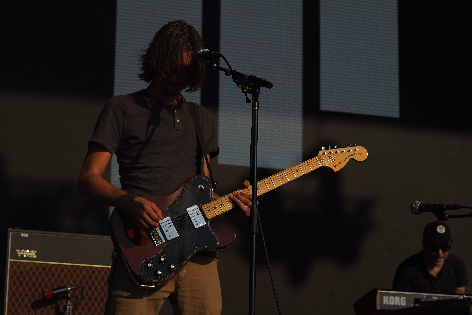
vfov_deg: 11.9
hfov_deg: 17.8
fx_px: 1508
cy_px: 160
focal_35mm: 115
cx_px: 217
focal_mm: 105
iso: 100
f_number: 8
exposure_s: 1/1000
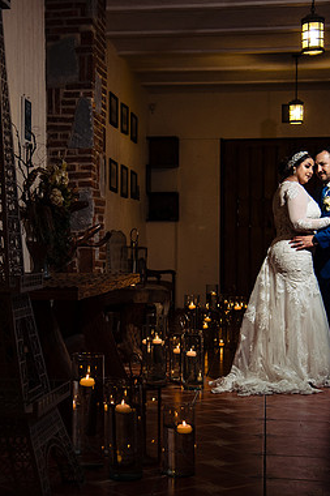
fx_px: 894
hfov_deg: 20.9
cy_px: 237
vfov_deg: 31.0
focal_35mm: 65
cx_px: 123
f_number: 4
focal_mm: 40
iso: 800
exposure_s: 1/160
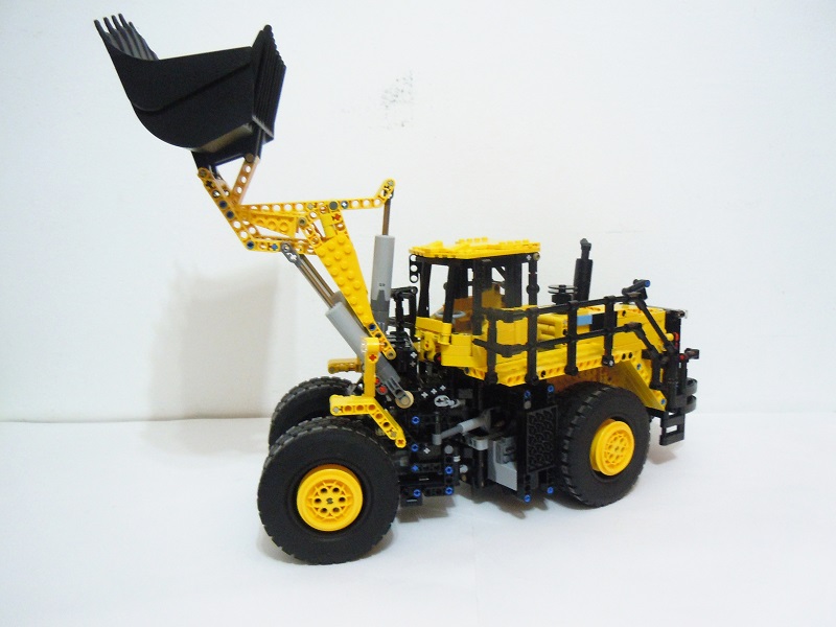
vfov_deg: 46.8
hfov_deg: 60.0
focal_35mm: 30
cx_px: 418
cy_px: 314
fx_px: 725
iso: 400
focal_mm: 5.4
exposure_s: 1/15
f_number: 3.5
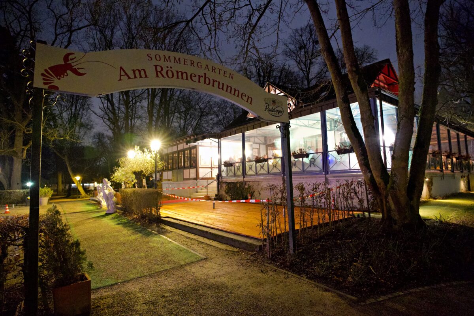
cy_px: 158
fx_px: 263
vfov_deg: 61.9
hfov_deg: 84.0
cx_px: 237
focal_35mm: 20
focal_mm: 20
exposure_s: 1/10
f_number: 4
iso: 12800
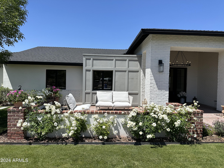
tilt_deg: -1.5
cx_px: 112
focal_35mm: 24
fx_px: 155
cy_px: 84
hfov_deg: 71.6
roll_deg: -1.1
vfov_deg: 56.8
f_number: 1.78
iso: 80
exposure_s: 1/5000
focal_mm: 6.86
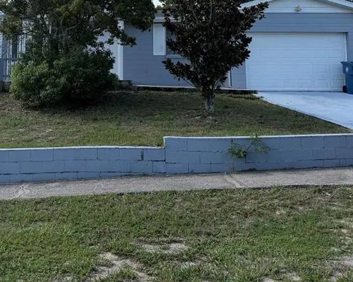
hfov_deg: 42.1
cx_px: 106
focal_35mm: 43
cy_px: 40
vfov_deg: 33.4
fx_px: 449
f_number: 1.78
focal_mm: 6.76
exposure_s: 1/4405
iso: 100
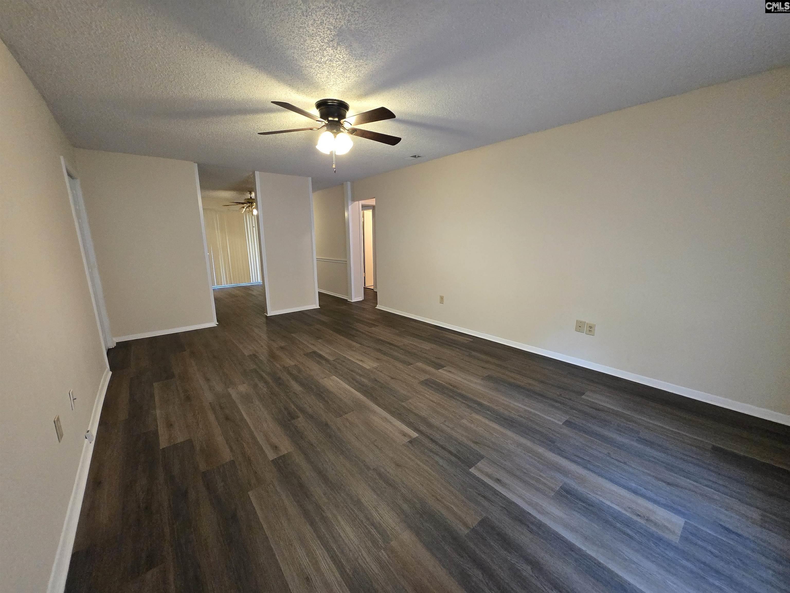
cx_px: 395
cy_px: 296
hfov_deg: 106.2
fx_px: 297
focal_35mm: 13
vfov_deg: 89.9
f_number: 2.2
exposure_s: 1/60
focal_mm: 1.7
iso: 800
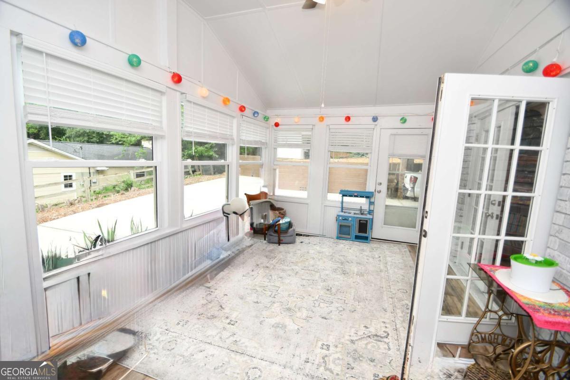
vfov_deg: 77.3
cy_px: 190
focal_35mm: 15
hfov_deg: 100.4
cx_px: 285
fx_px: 237
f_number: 4
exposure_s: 1/60
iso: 200
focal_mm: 10
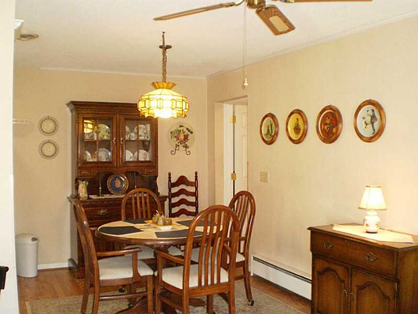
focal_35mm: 36
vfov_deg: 39.6
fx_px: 435
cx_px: 209
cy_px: 157
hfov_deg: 51.4
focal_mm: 6.3
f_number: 3.1
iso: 500
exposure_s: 1/30
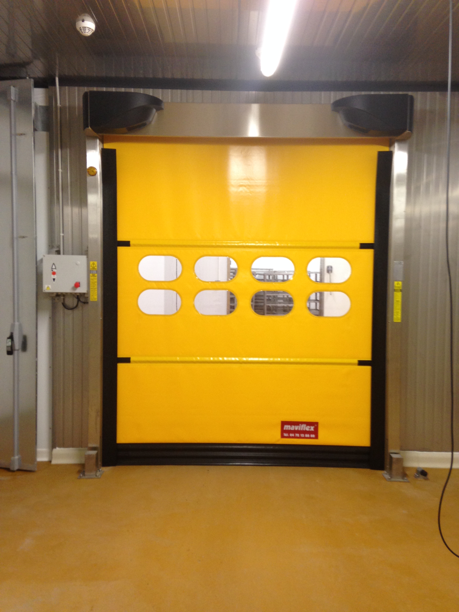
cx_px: 230
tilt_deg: -3.9
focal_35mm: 33
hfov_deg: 42.9
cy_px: 306
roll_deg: -1.4
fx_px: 583
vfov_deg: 55.4
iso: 100
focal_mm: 4.12
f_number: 2.4
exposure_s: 1/20
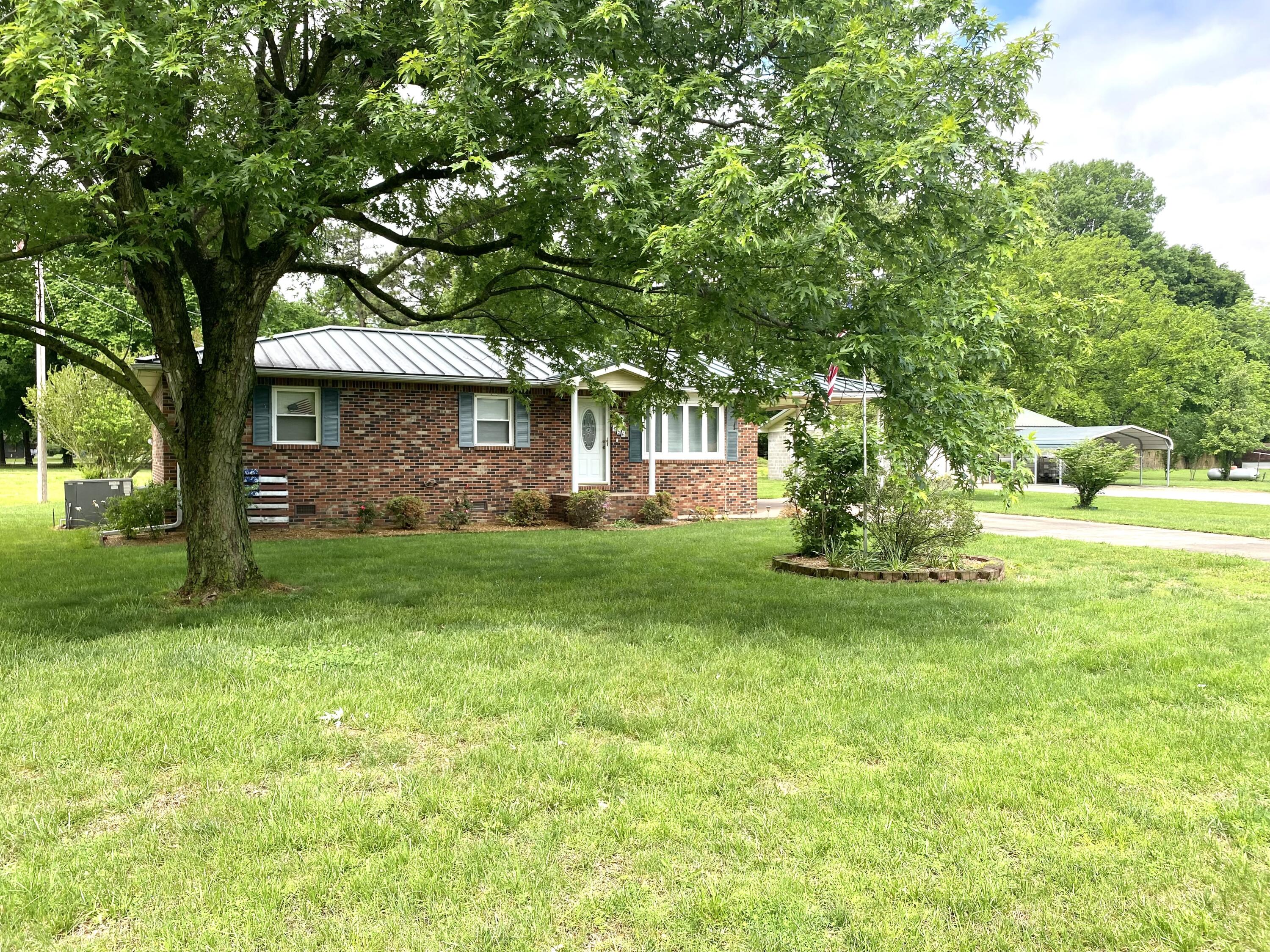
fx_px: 954
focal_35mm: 26
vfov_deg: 53.1
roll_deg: +0.0
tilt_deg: -2.2
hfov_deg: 67.3
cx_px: 635
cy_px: 476
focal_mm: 4.25
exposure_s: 1/582
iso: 32
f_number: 1.8
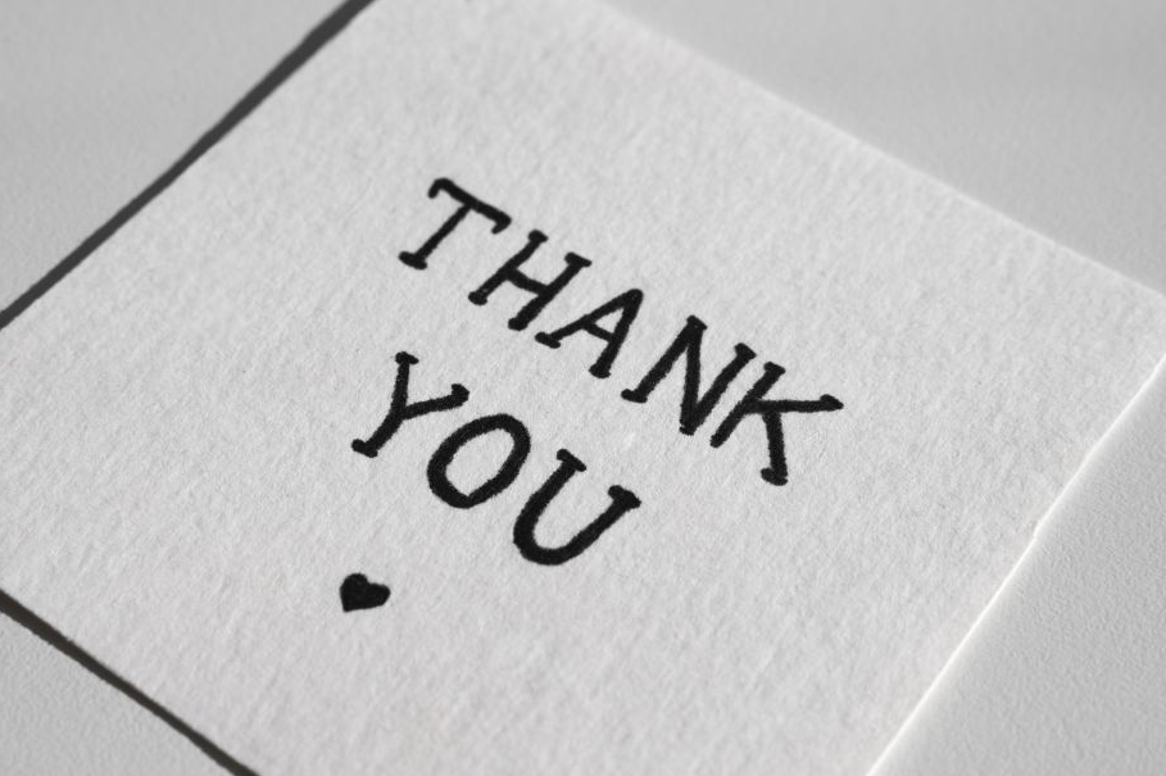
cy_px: 418
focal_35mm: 55
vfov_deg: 24.6
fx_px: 1780
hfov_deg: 36.3
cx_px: 555
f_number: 10
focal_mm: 50
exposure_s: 1/400
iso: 200
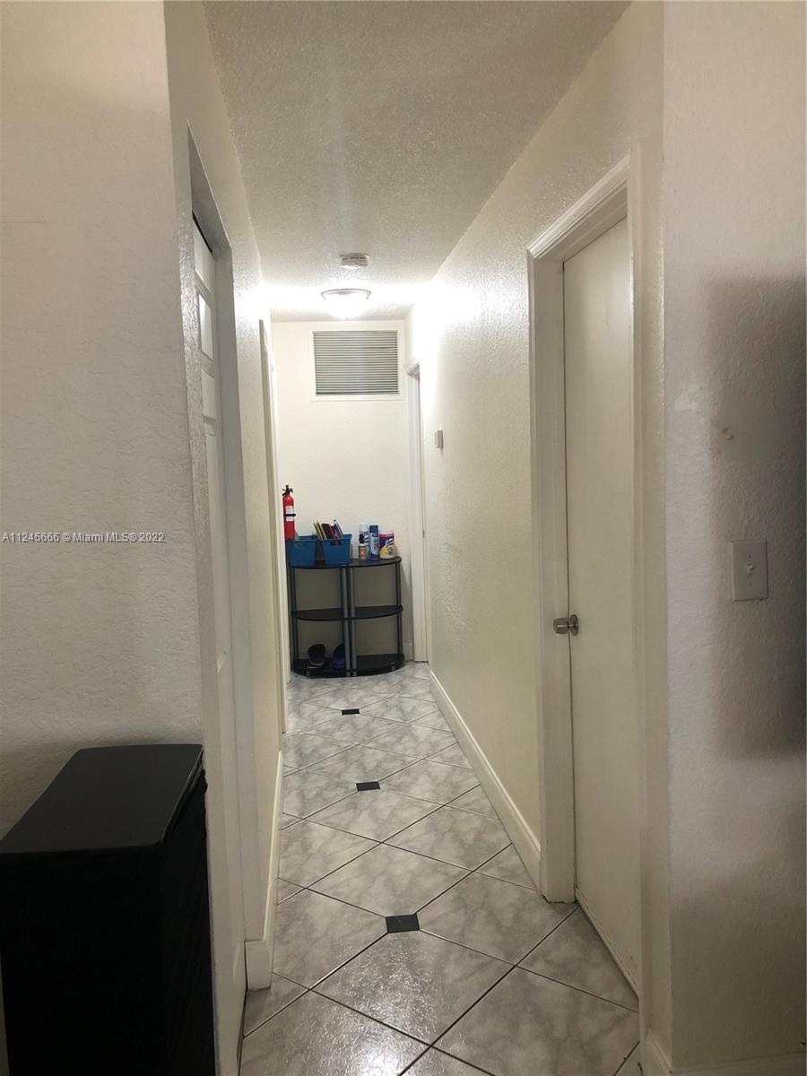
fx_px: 870
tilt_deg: -4.7
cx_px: 404
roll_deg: +2.5
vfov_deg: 63.4
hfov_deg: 49.7
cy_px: 538
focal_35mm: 28
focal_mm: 3.99
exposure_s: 1/15
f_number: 1.8
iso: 40
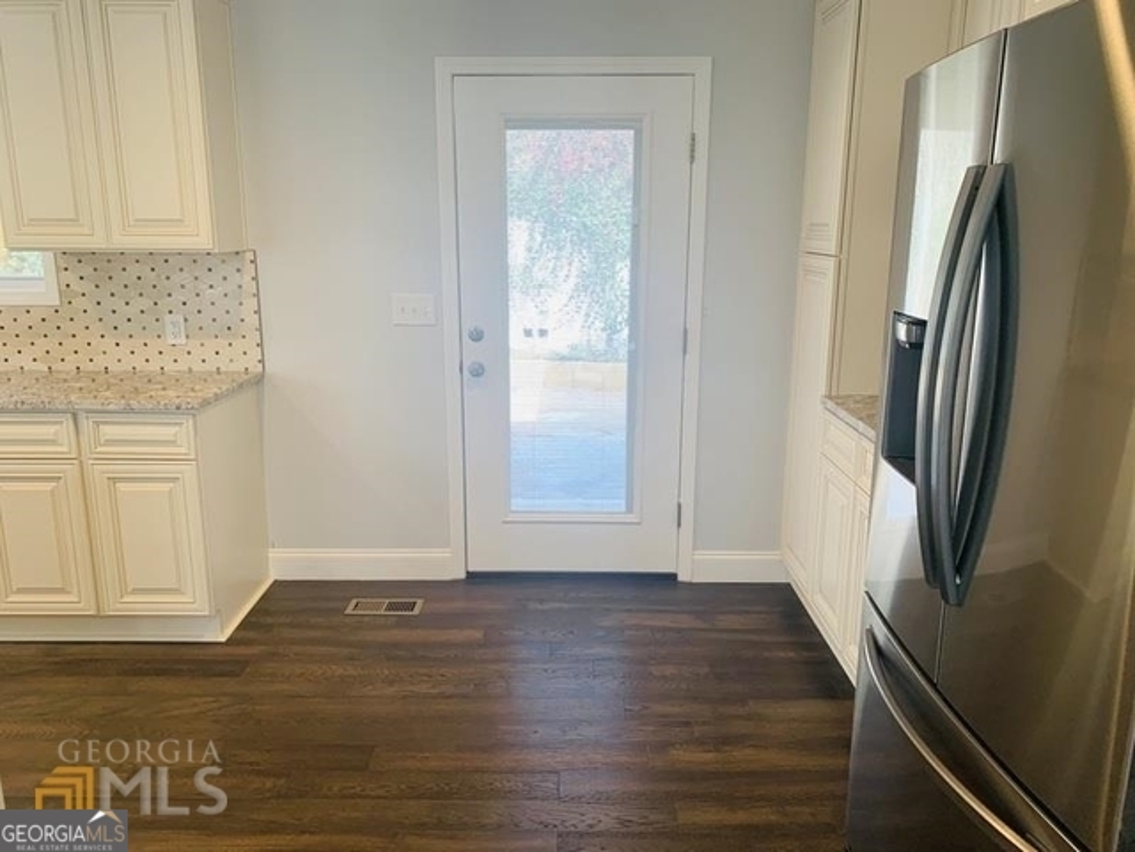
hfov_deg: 67.3
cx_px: 568
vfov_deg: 53.1
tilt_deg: -12.8
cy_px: 426
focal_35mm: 26
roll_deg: -1.3
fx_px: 852
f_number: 1.8
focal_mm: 4.25
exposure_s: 1/120
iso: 100
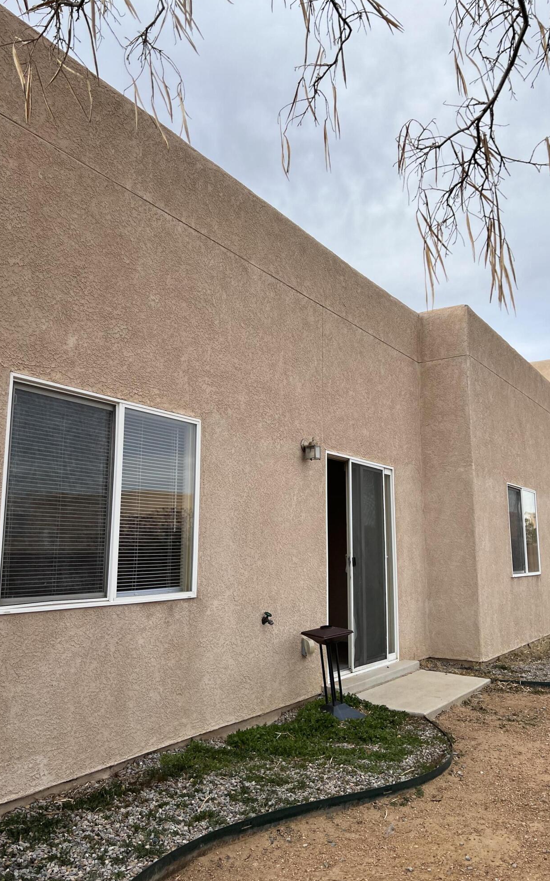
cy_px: 437
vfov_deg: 66.5
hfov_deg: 44.5
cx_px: 259
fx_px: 672
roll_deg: +0.1
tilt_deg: +9.4
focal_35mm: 28
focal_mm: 5.7
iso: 50
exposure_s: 1/1412
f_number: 1.5
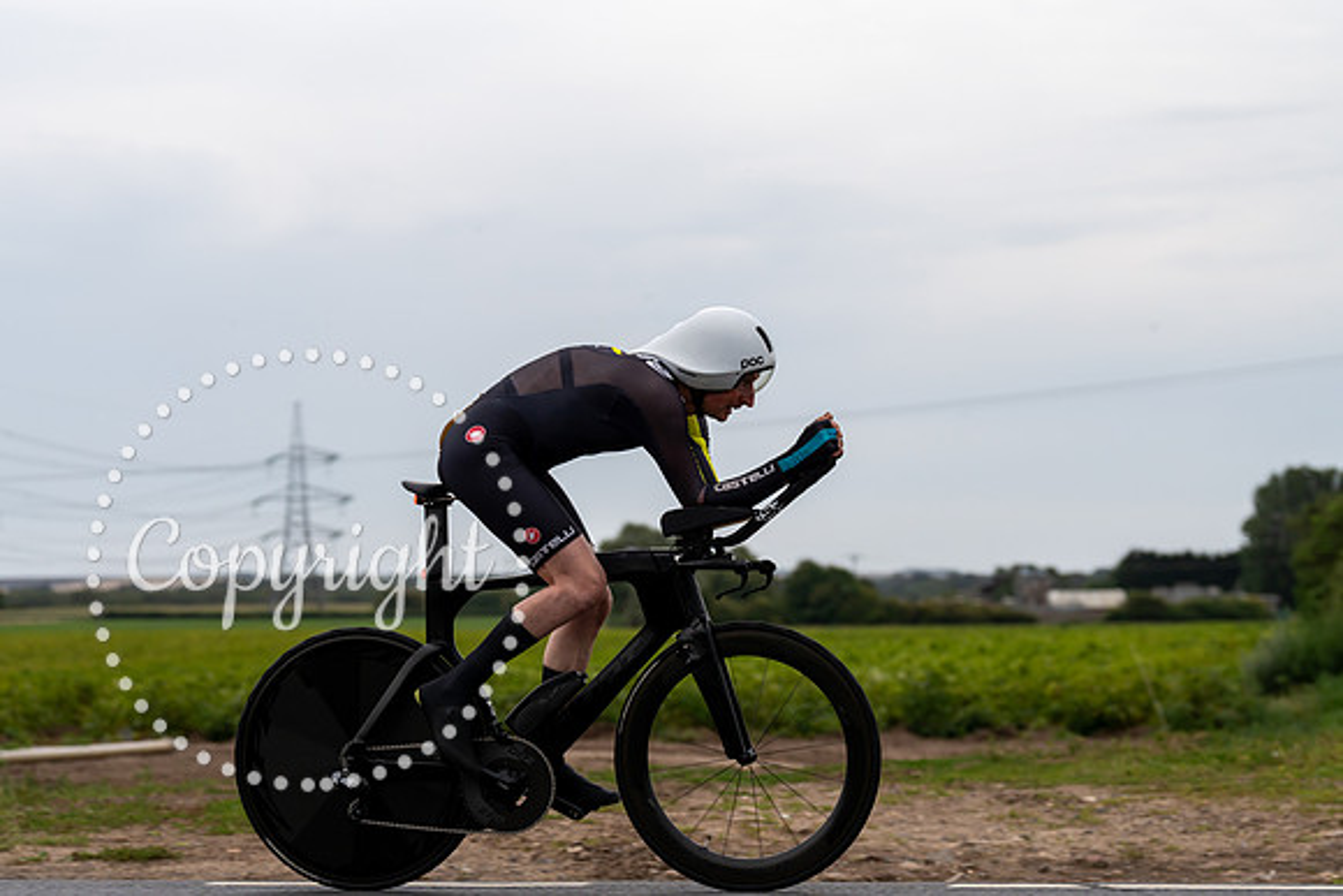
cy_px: 448
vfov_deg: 16.4
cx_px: 672
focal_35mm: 83
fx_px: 3102
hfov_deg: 24.4
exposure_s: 1/1000
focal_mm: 80
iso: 320
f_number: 3.5
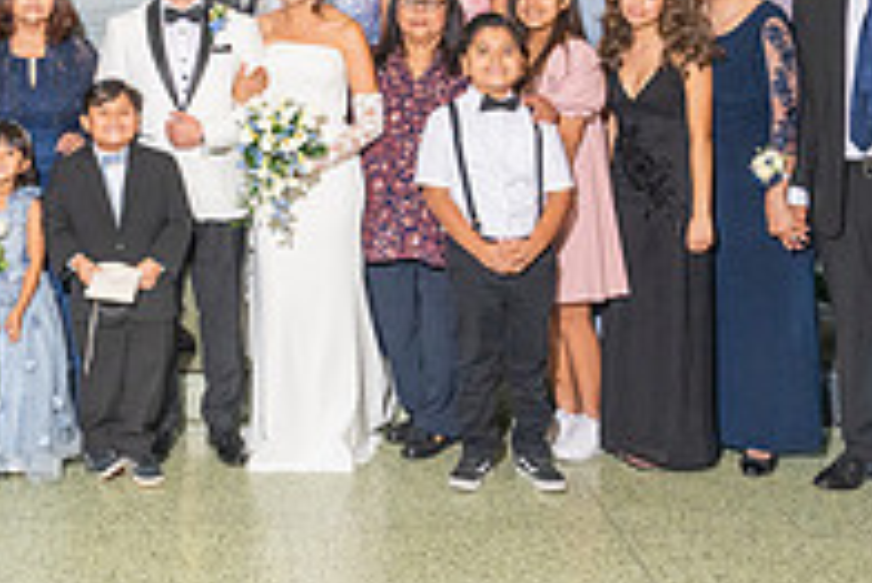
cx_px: 40
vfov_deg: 18.3
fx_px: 1721
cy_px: -100
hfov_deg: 27.1
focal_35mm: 71
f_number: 5
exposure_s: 1/160
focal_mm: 24
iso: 800
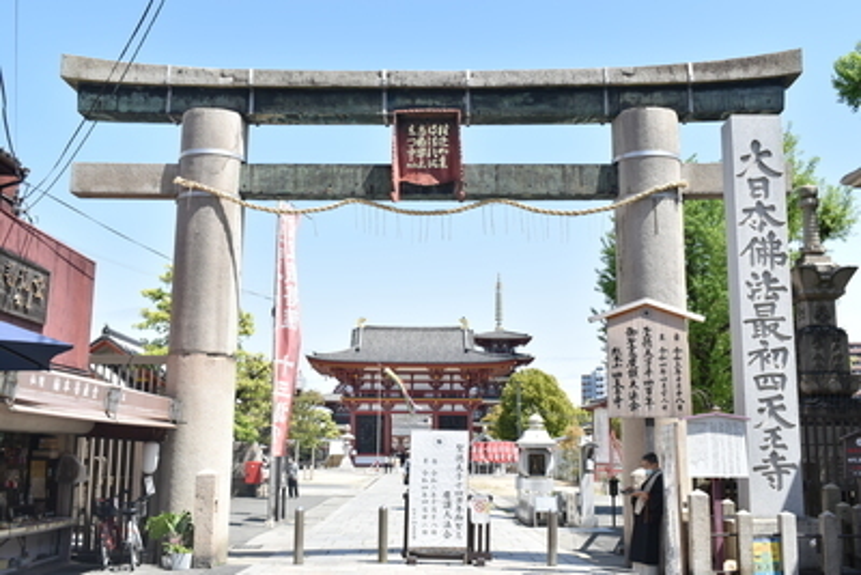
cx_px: 430
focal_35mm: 39
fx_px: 933
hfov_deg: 49.5
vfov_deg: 34.2
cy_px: 288
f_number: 8
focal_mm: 26
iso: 100
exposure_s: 1/160
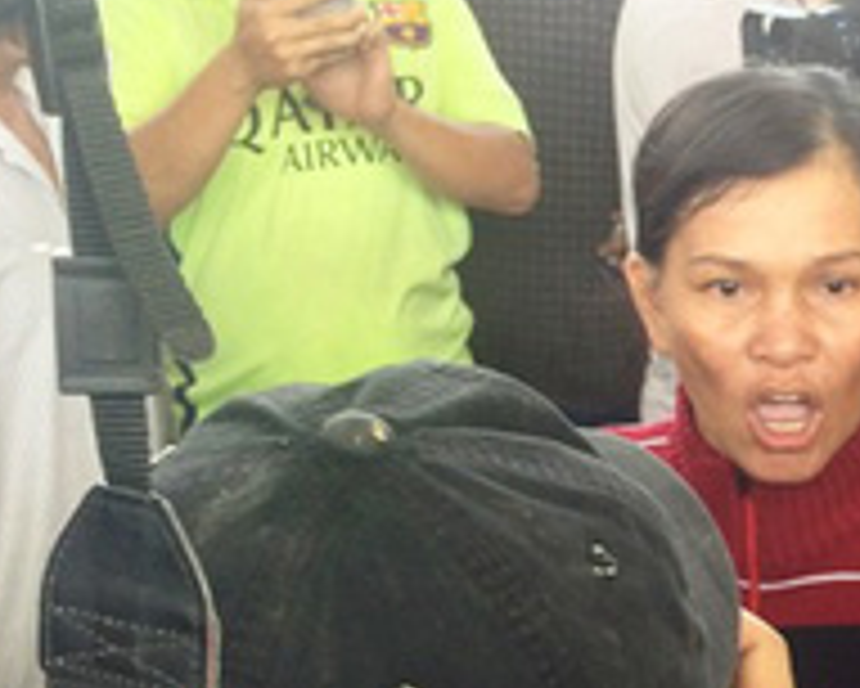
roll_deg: -4.2
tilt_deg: -23.6
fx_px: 2419
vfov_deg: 16.0
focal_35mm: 95
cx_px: 1013
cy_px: 648
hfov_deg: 19.1
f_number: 2.2
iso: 50
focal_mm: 4.15
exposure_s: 1/100
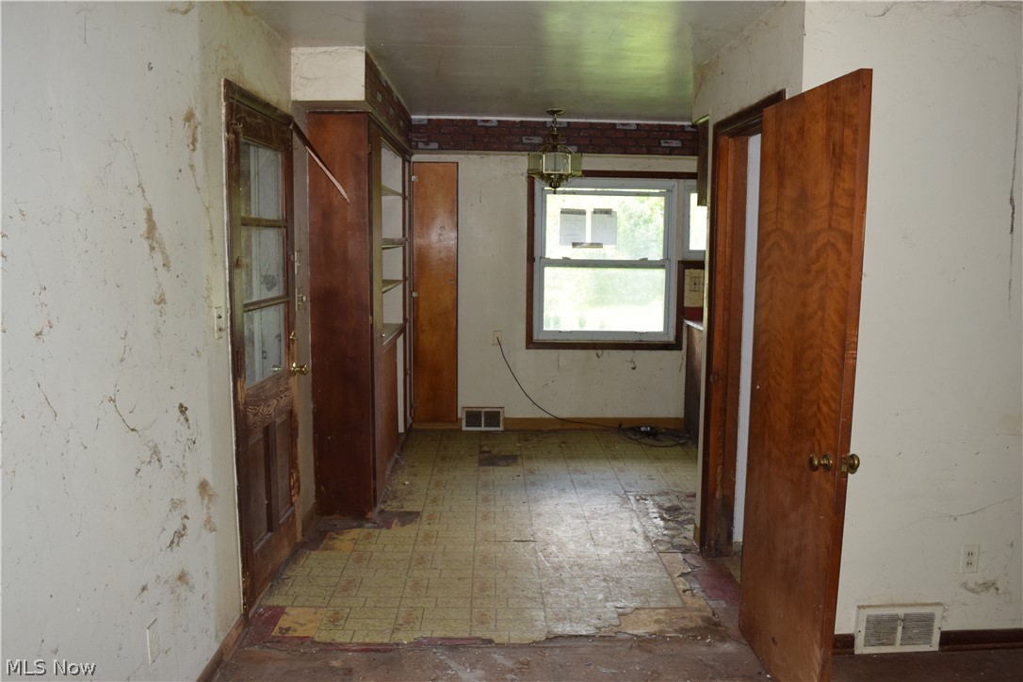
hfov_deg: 67.4
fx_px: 767
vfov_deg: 47.9
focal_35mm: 27
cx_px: 512
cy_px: 341
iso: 800
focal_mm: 18
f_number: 5
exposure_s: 1/100
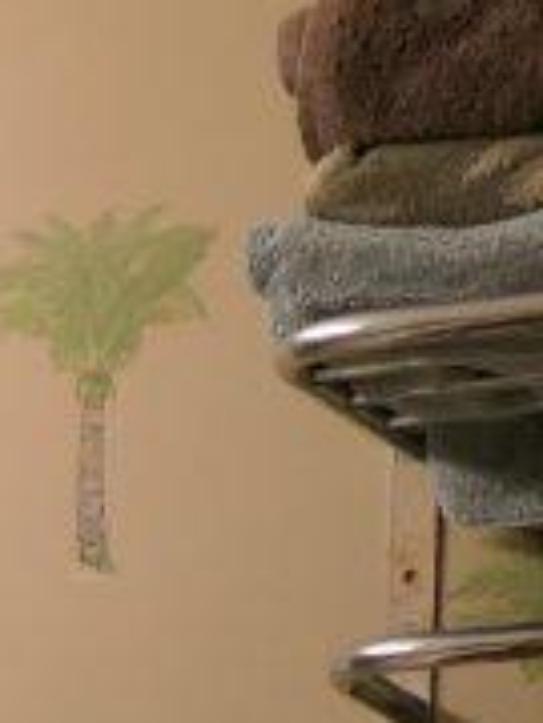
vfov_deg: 8.2
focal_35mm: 205
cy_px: 2177
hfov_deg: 7.0
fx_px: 4288
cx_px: -483
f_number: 2.8
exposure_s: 1/60
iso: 320
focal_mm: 9.12
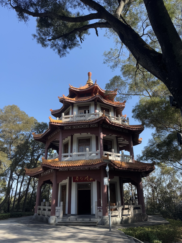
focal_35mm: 24
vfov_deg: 71.6
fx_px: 168
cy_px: 122
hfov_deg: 56.8
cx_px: 91
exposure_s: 1/1637
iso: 80
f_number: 1.78
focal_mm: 6.76
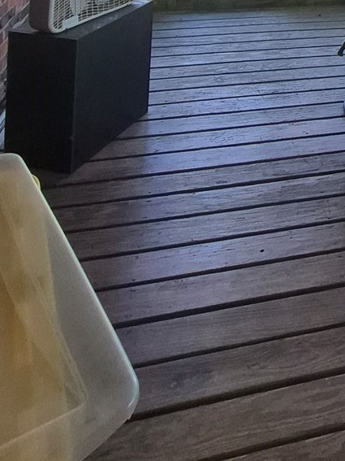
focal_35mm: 44
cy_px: -162
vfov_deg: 31.3
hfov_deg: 28.4
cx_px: 420
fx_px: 585
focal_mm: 1.74
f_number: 2.2
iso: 80
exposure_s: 1/120
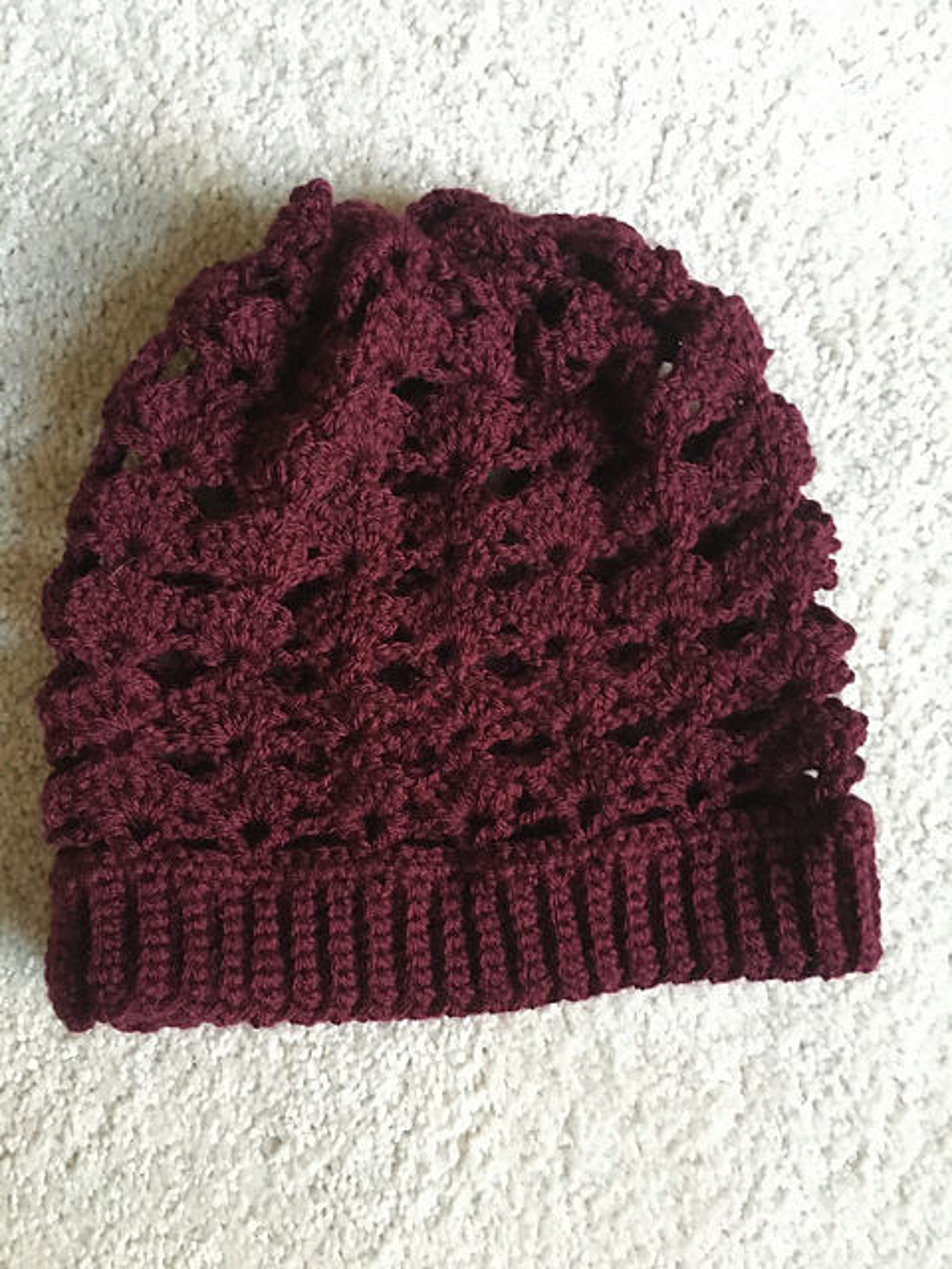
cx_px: 476
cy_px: 634
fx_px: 1063
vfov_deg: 61.7
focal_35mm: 29
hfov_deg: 48.2
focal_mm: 4.15
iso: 320
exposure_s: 1/15
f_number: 2.2
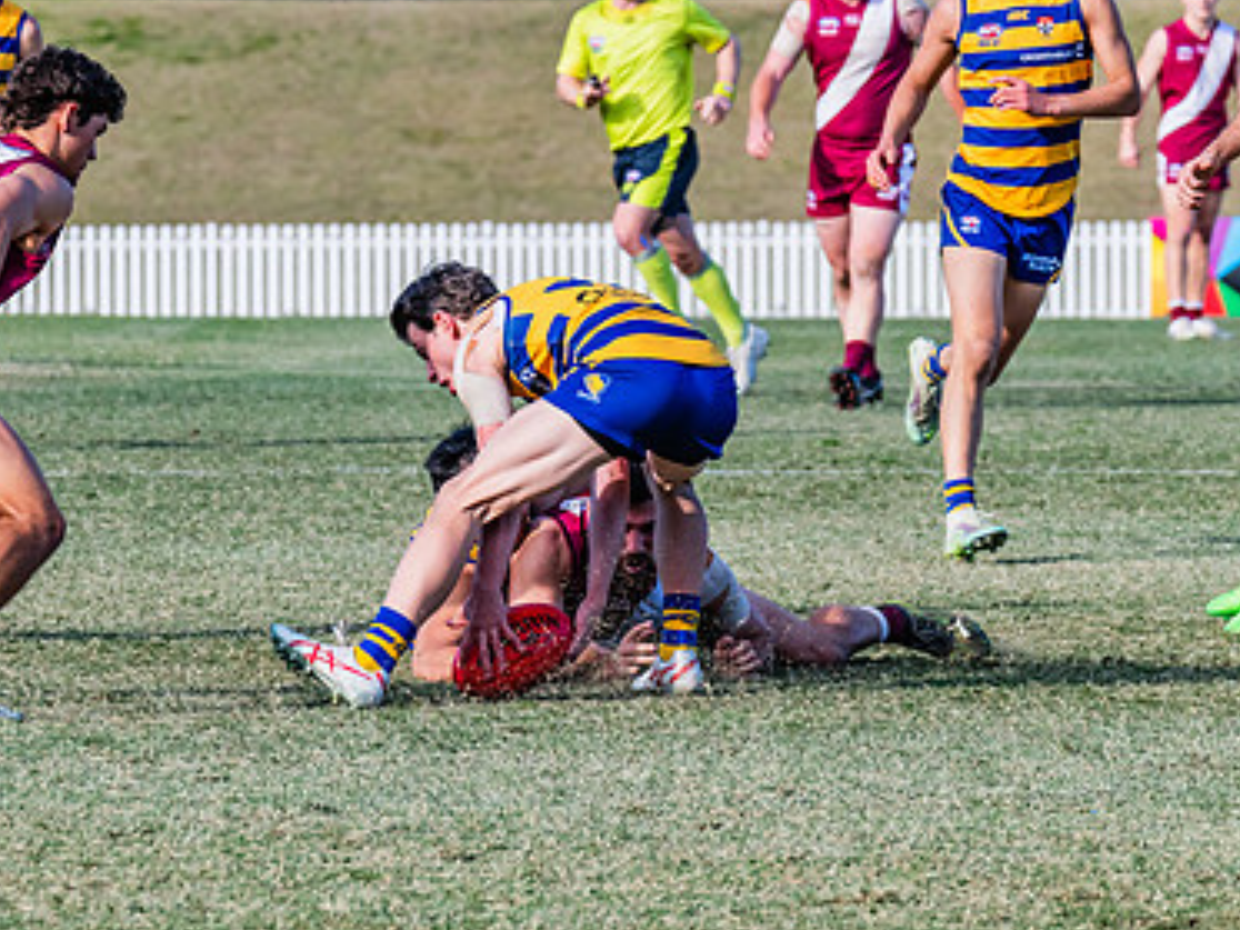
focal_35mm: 471
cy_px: 395
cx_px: 617
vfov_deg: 3.2
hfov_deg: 4.2
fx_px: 16872
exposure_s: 1/640
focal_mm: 290
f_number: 11
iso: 800
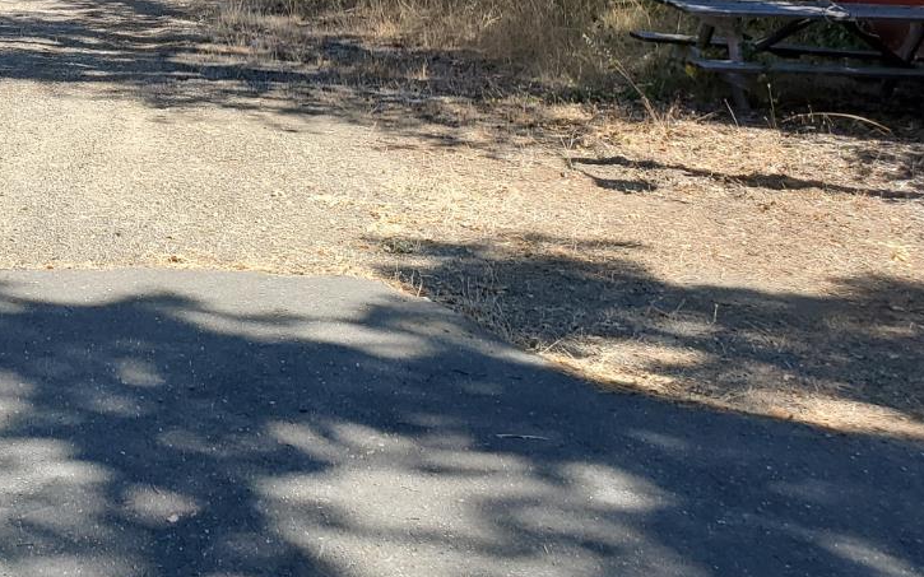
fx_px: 1435
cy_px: -41
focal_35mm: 57
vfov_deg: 21.7
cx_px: 112
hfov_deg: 34.0
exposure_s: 1/770
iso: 50
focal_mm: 4.3
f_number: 2.4
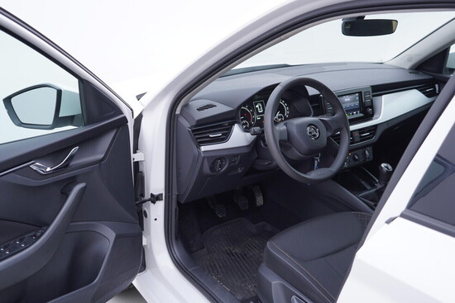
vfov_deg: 36.9
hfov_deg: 53.1
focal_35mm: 36
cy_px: 152
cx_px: 228
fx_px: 455
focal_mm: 24
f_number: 3.2
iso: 125
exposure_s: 1/50
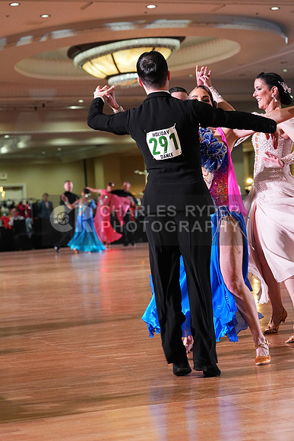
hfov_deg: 15.7
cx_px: 147
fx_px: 1065
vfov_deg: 23.4
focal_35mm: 87
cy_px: 220
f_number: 4.5
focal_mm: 87
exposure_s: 1/400
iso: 6400
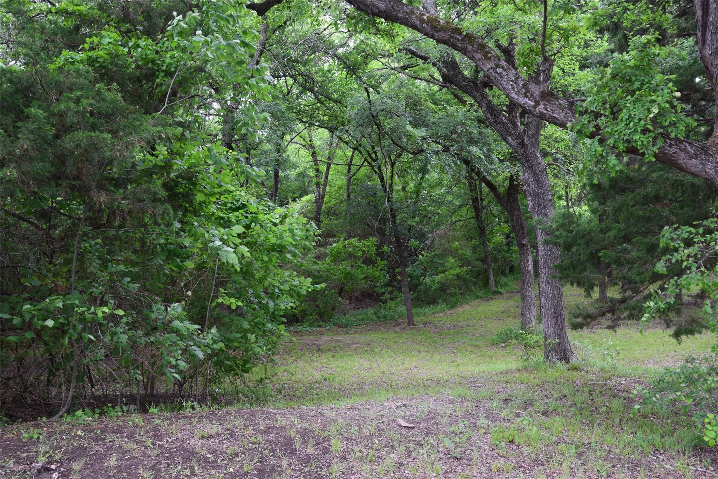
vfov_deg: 41.7
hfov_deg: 59.5
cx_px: 359
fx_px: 628
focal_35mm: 32
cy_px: 240
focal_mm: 21
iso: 400
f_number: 7.1
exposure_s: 1/40
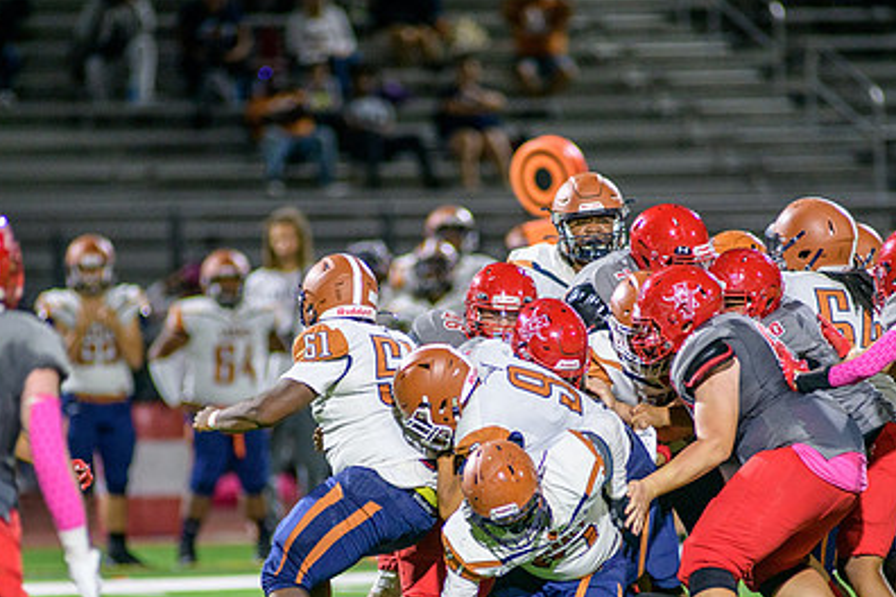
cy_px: 413
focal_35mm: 439
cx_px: 459
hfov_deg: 4.7
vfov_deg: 3.1
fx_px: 10925
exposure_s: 1/500
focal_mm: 300
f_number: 2.8
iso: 2000
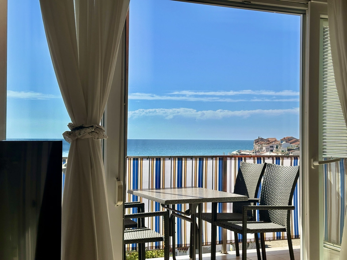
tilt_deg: +2.1
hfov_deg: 39.7
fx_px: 481
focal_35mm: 48
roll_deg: -0.6
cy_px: 130
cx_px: 174
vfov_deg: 30.3
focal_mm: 6.86
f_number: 1.78
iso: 64
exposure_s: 1/5882
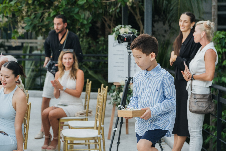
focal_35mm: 91
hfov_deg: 22.4
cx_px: 113
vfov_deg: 15.0
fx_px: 571
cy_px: 76
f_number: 5
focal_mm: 91
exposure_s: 1/250
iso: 400
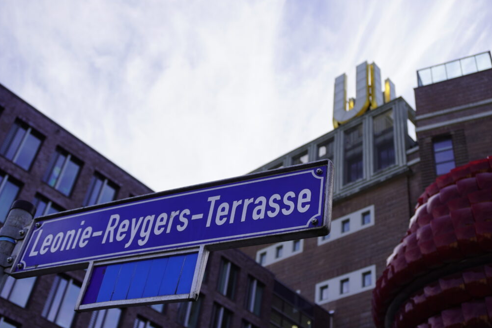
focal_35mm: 45
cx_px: 247
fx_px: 608
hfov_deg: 44.0
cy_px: 163
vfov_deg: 30.2
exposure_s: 1/500
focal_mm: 29
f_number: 5.6
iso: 100
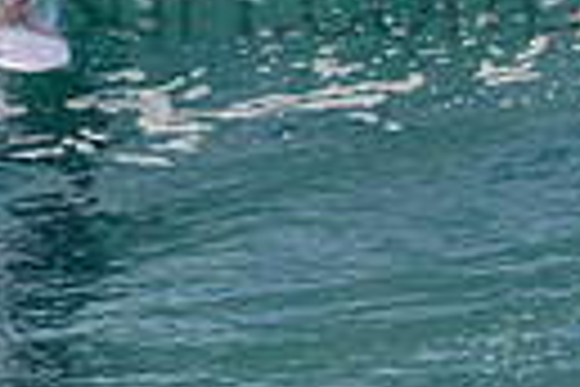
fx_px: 54339
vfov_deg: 0.4
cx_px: 220
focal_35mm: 3373
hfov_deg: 0.6
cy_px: -65
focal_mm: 500
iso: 560
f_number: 5.6
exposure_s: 1/2000
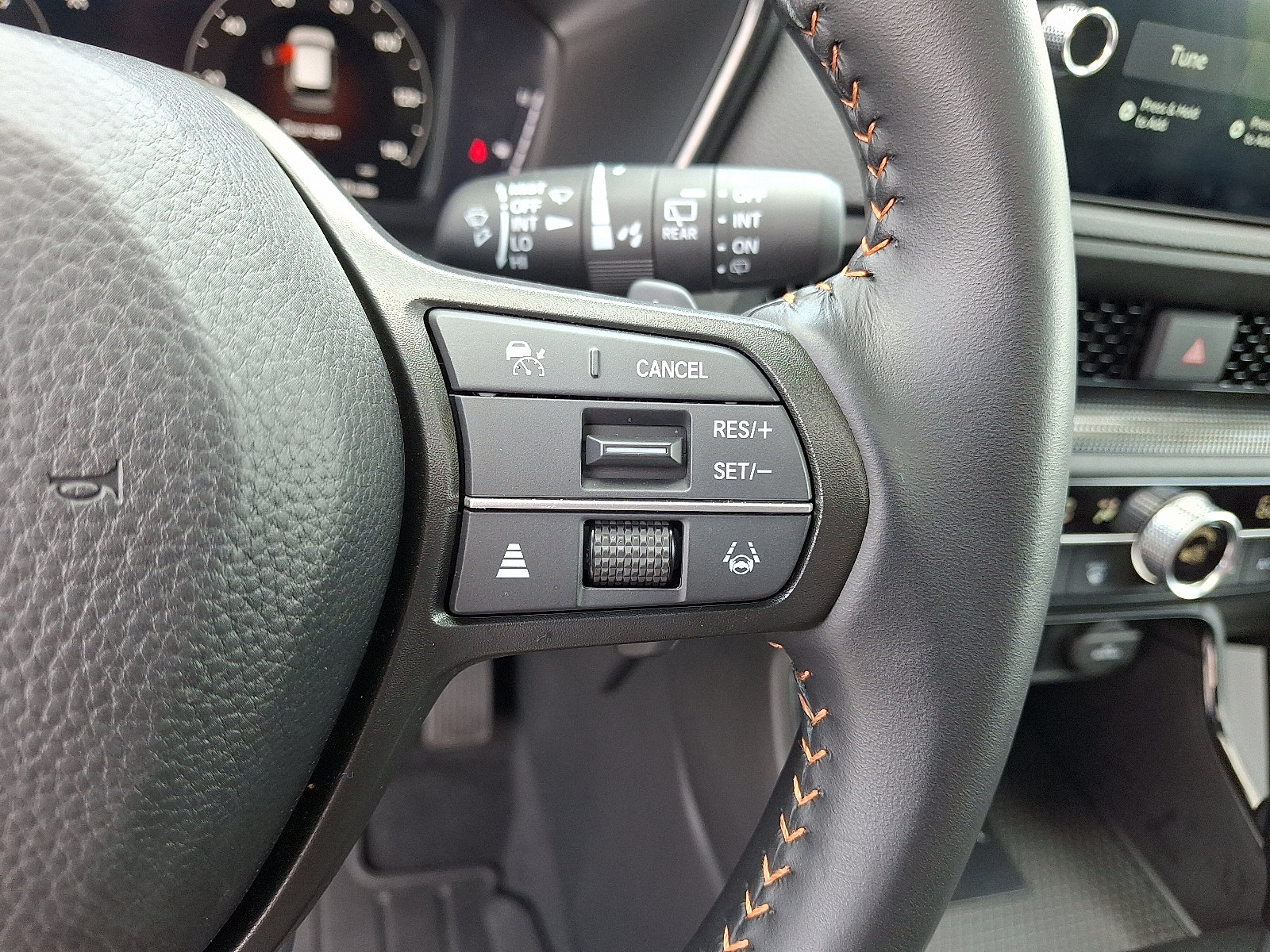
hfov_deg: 69.4
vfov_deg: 54.9
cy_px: 476
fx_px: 917
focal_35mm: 25
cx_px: 635
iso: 85
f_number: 1.8
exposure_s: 1/100
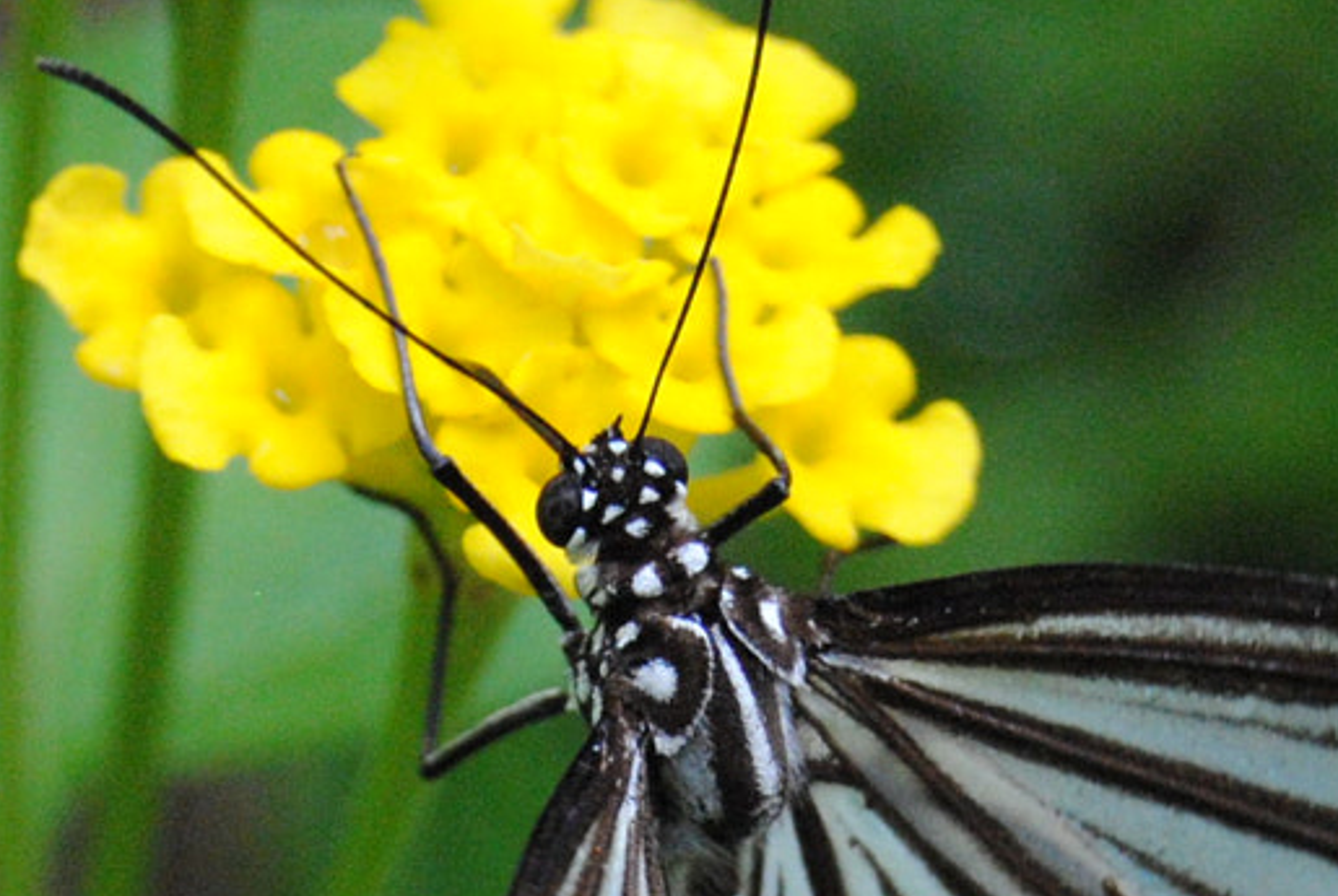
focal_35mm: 328
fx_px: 12207
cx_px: 603
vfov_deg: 4.2
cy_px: 1295
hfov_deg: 6.3
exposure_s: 1/320
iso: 800
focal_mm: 55
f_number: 5.6
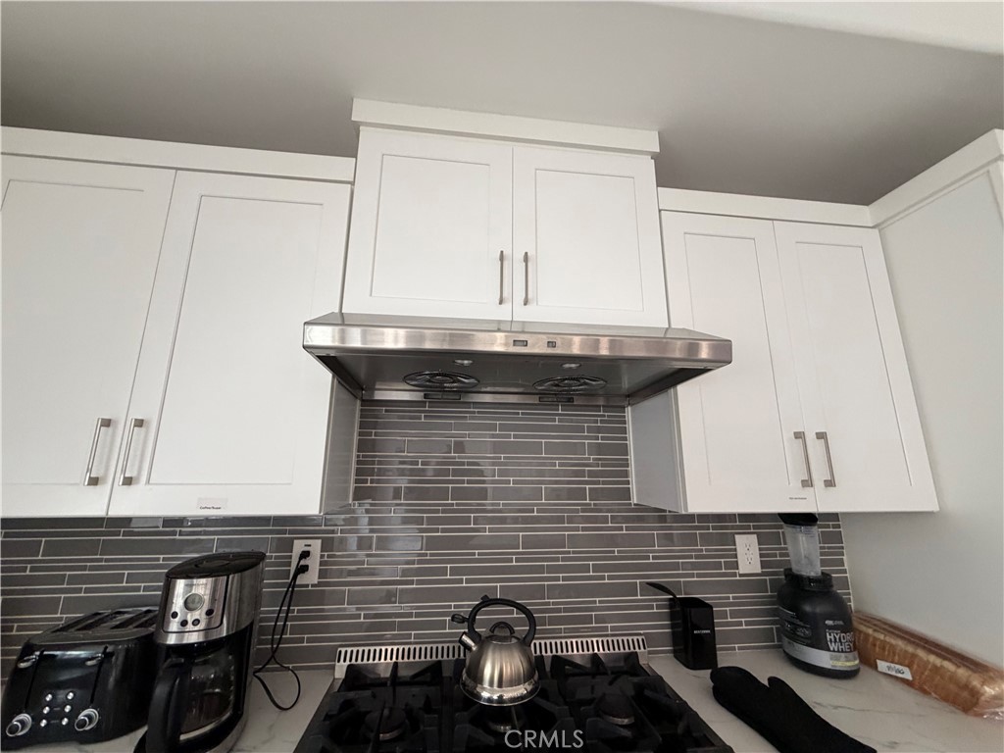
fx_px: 406
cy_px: 376
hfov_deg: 102.1
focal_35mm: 14
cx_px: 502
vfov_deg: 85.7
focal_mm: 2.22
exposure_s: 1/60
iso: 320
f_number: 2.2
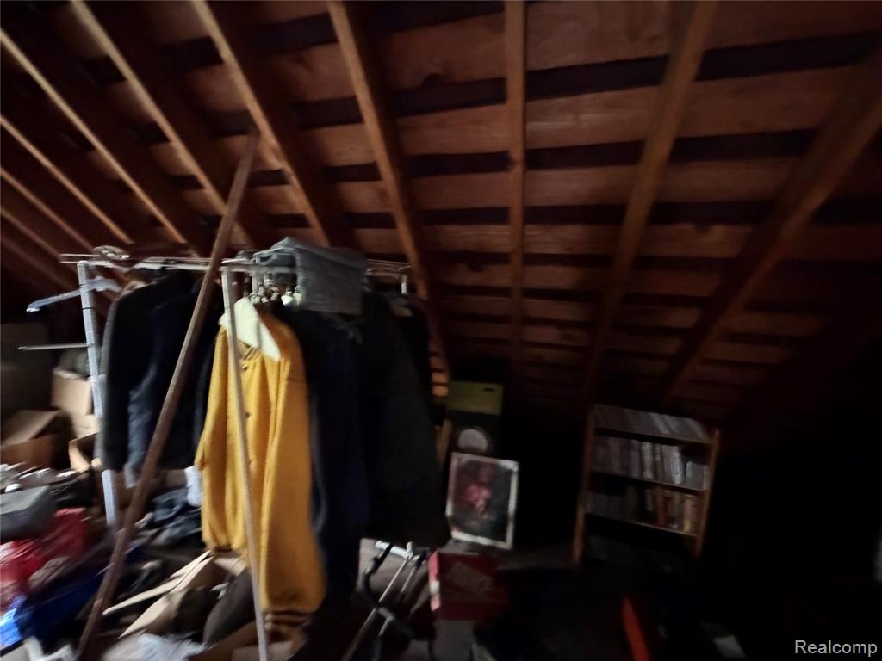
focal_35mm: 14
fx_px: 357
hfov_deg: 102.1
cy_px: 330
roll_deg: -0.3
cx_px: 441
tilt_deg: -6.7
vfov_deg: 85.7
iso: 3200
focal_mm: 2.22
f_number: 2.2
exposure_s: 1/18
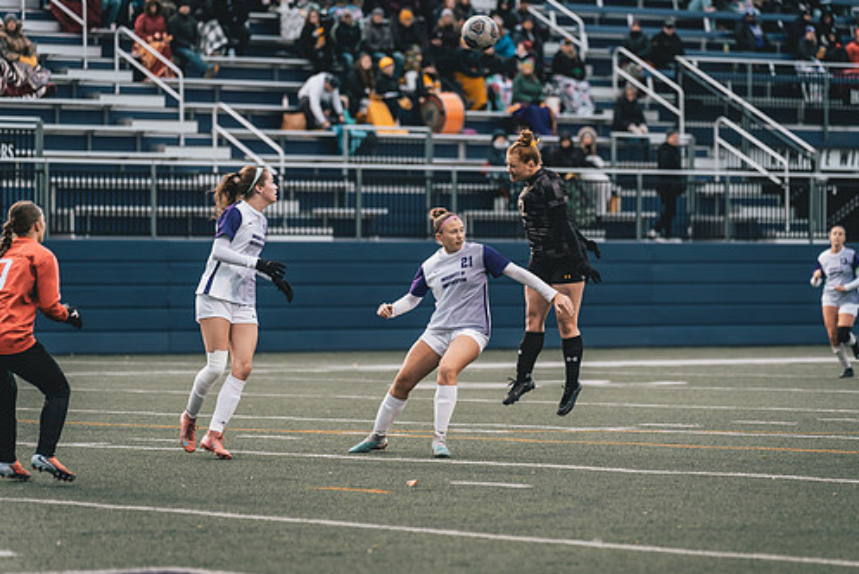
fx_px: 4655
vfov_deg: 7.1
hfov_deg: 10.5
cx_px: 510
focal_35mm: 195
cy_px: 295
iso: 400
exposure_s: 1/1000
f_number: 2.8
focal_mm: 150
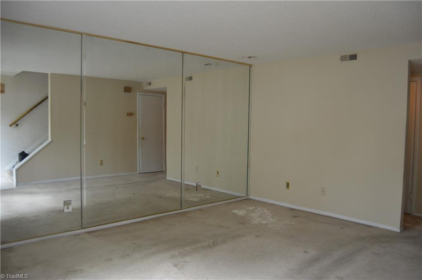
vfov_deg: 47.8
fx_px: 316
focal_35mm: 27
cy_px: 140
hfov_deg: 67.4
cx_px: 211
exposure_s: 1/60
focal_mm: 18
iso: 450
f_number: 3.5
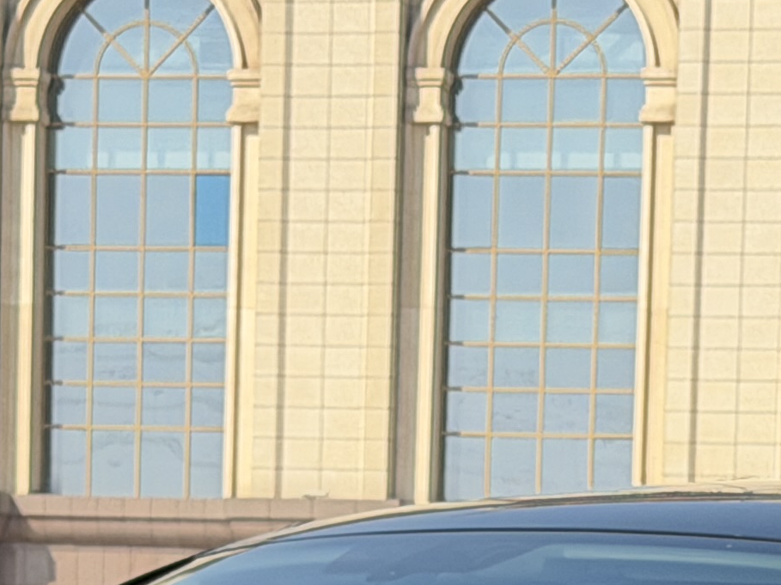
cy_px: 1186
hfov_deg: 9.3
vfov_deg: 6.7
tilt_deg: -6.4
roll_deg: -1.4
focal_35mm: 213
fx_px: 4804
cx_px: 471
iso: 64
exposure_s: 1/2865
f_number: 1.78
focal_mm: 6.76
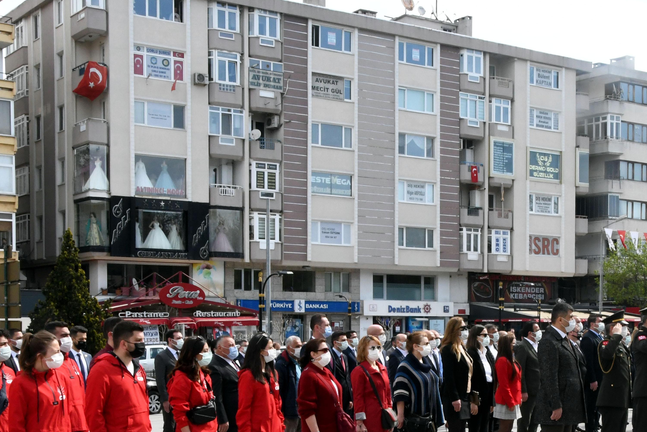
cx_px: 463
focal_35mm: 67
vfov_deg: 20.0
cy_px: 372
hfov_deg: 29.7
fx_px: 1204
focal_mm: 24
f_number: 25
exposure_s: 1/250
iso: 1600
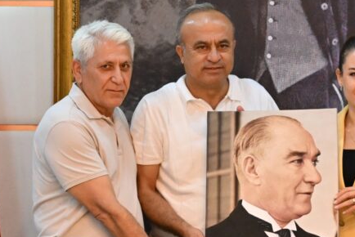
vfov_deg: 8.3
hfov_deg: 12.4
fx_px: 1628
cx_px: 264
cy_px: 54
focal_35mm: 165
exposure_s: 1/323
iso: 5000
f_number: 6.3
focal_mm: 70
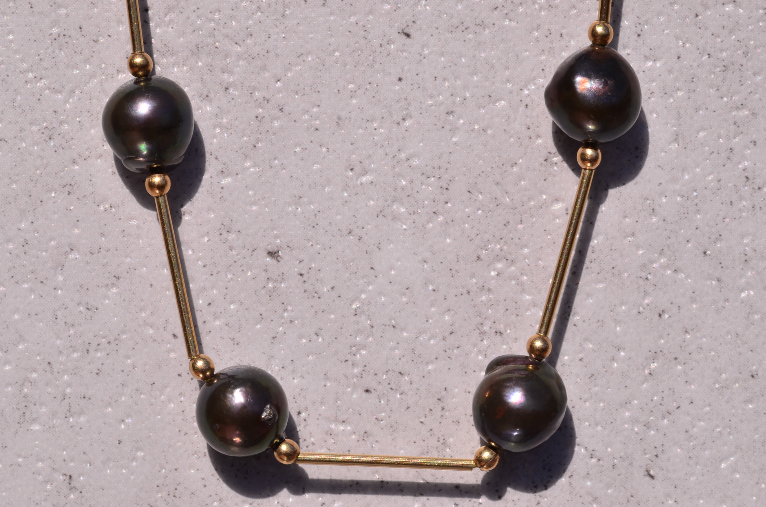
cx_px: 383
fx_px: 3344
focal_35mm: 158
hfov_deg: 13.1
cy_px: 254
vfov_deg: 8.7
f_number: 22
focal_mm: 105
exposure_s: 1/125
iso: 100
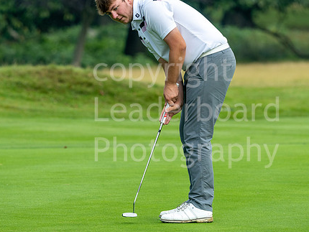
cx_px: 159
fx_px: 3957
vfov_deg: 3.4
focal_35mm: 443
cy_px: 101
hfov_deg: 4.5
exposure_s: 1/500
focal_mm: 300
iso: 400
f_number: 6.3
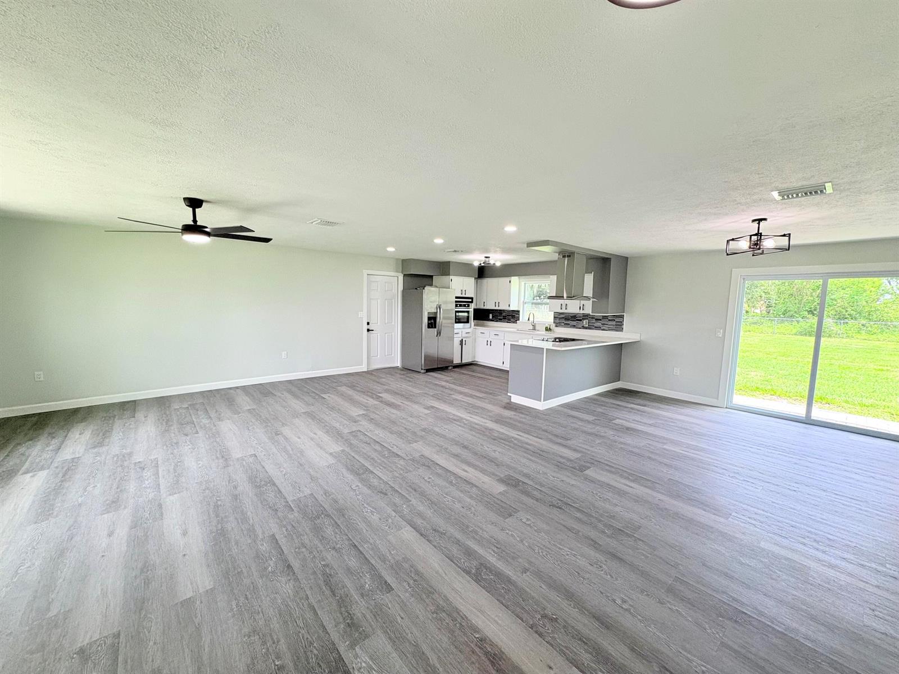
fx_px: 364
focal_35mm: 14
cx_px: 450
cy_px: 337
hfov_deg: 102.1
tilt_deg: -4.8
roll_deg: -0.6
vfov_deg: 85.7
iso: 125
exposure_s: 1/120
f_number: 2.2
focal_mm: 2.22
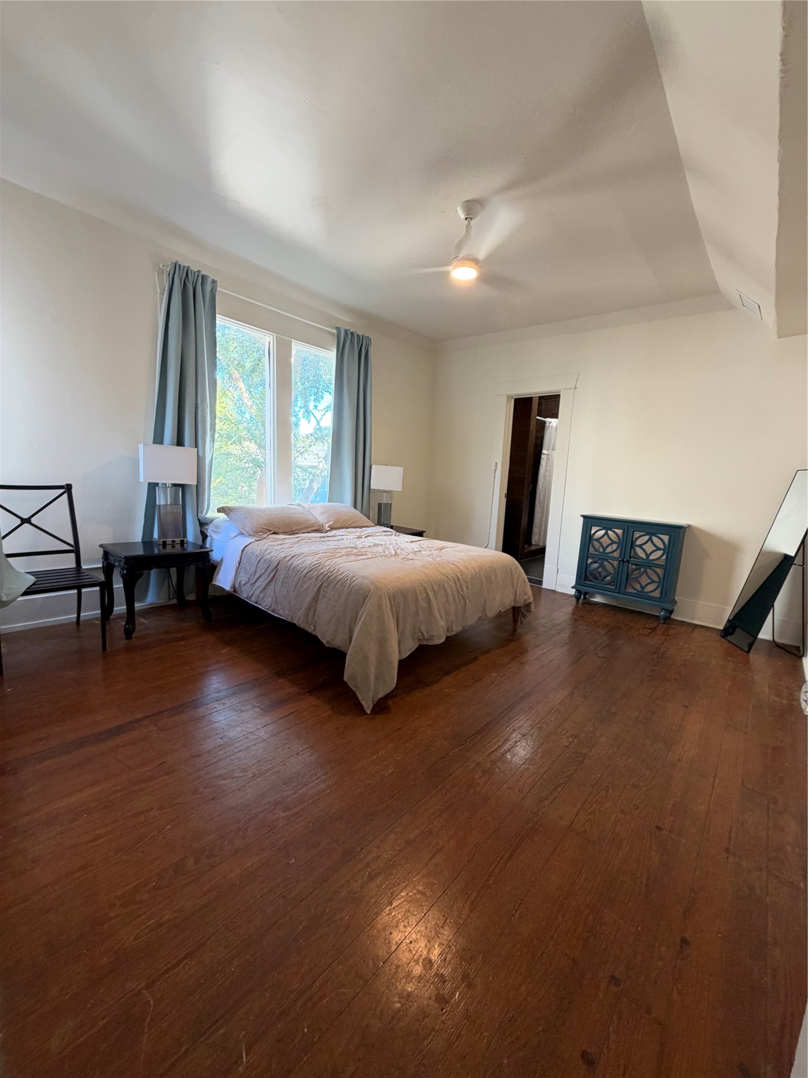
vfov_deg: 102.1
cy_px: 539
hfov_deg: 85.7
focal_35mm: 14
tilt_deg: -6.8
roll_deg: -2.5
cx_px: 404
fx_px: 436
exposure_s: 1/60
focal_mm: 2.22
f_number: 2.2
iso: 200
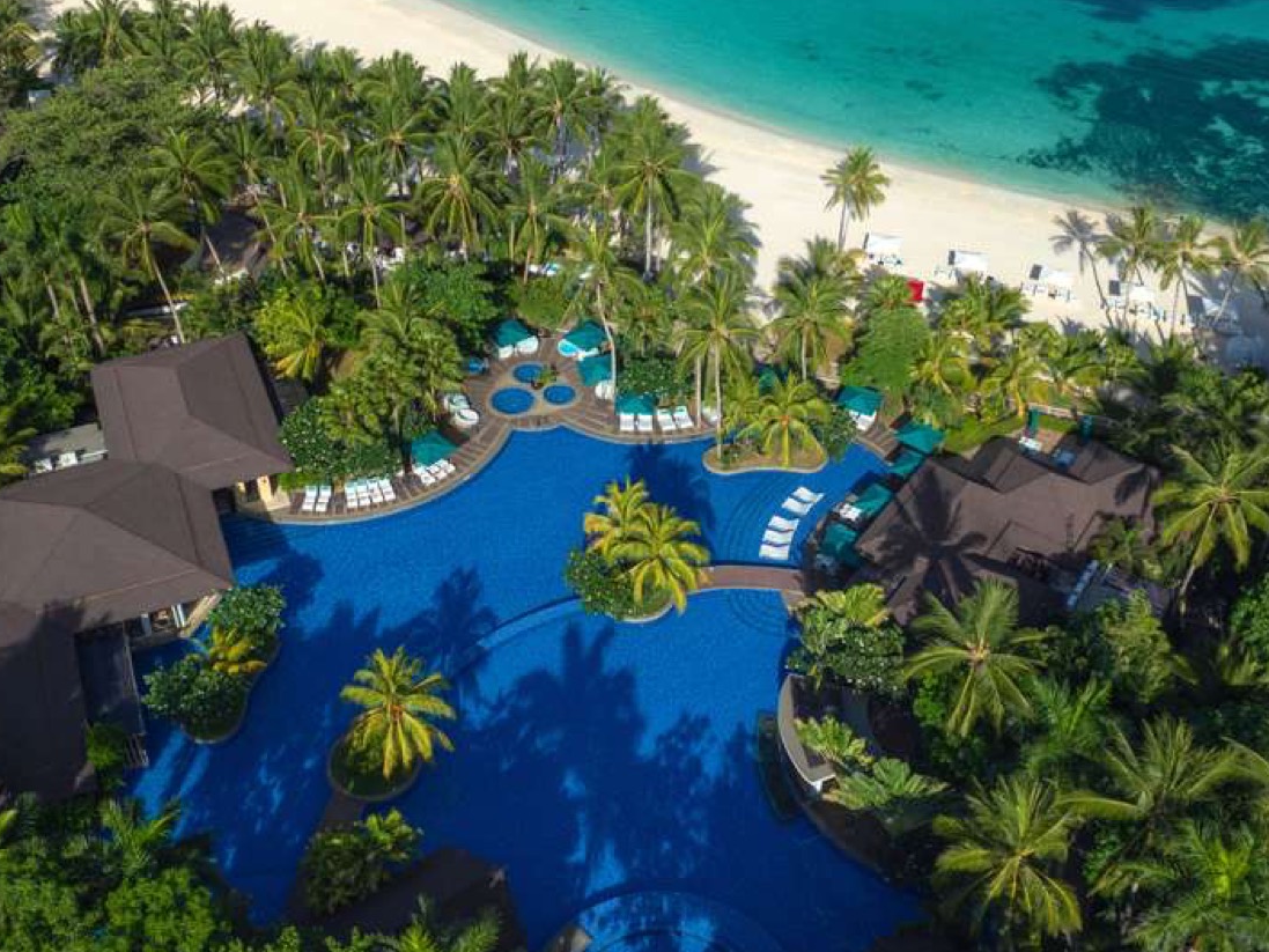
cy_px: 415
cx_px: 585
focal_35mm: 35
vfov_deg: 40.6
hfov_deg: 52.6
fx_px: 1283
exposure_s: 1/3200
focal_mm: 12.29
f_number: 2.8
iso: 170
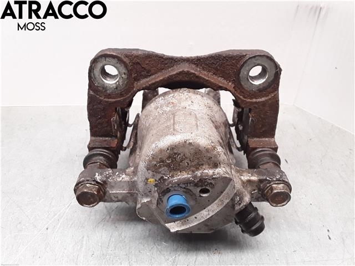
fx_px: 287
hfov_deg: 63.4
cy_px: 133
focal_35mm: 28
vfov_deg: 49.7
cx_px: 178
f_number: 1.9
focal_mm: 2.91
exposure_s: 1/50
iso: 80
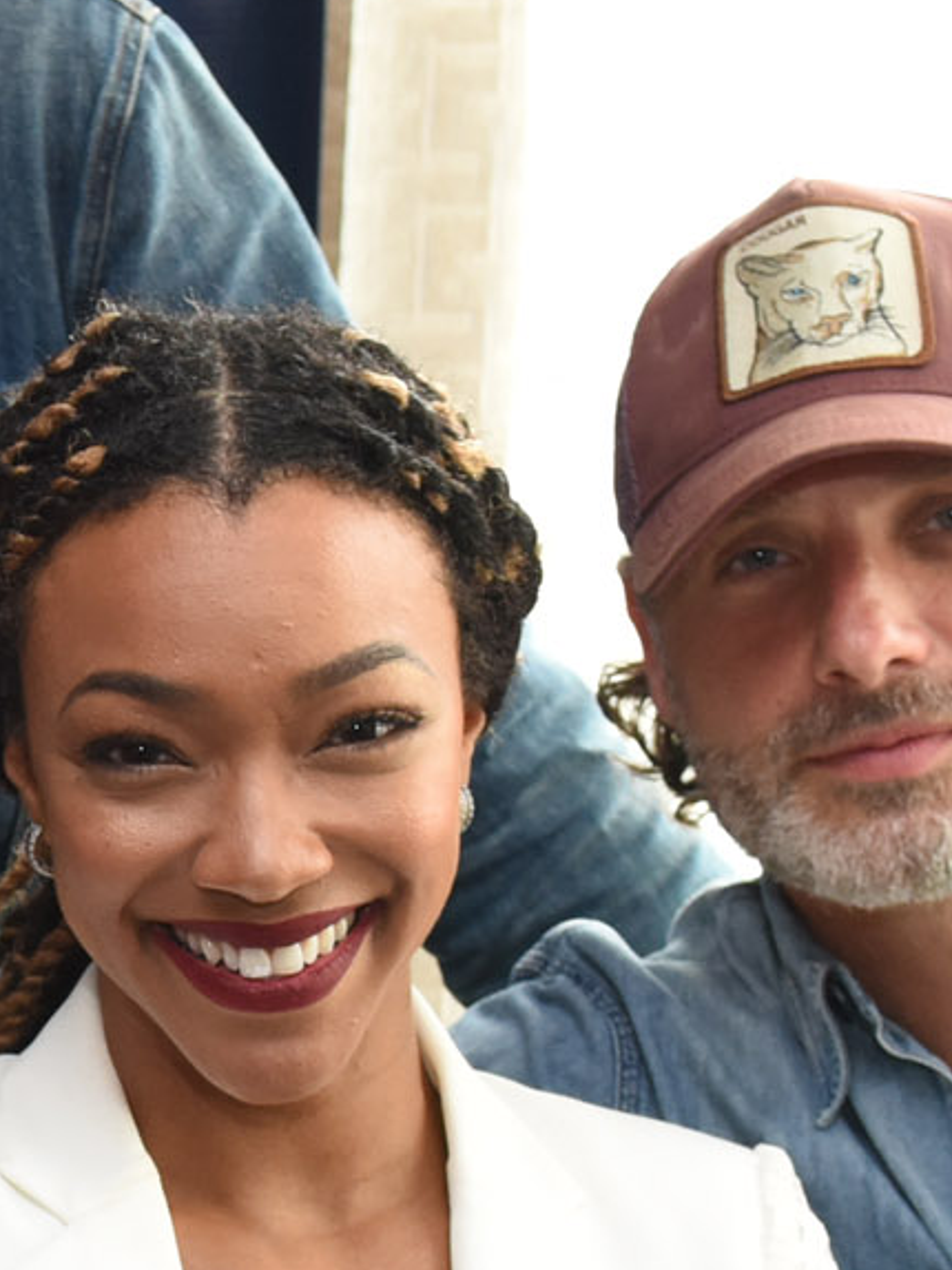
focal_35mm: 156
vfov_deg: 12.6
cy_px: 1031
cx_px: -790
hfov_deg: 9.1
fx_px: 5718
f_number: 5
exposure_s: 1/160
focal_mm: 31
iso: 1250
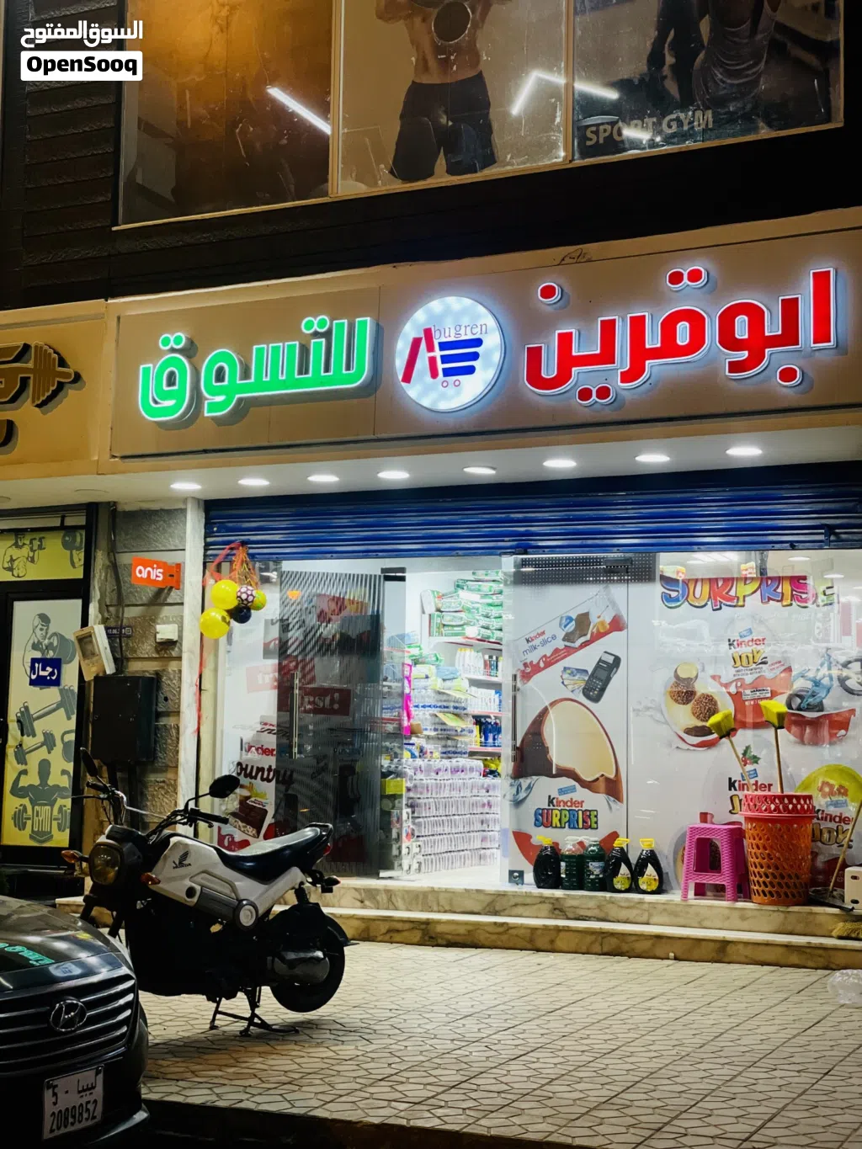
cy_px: 574
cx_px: 431
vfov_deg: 36.8
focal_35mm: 52
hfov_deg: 28.0
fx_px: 1726
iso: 200
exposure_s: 1/100
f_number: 2
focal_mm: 6
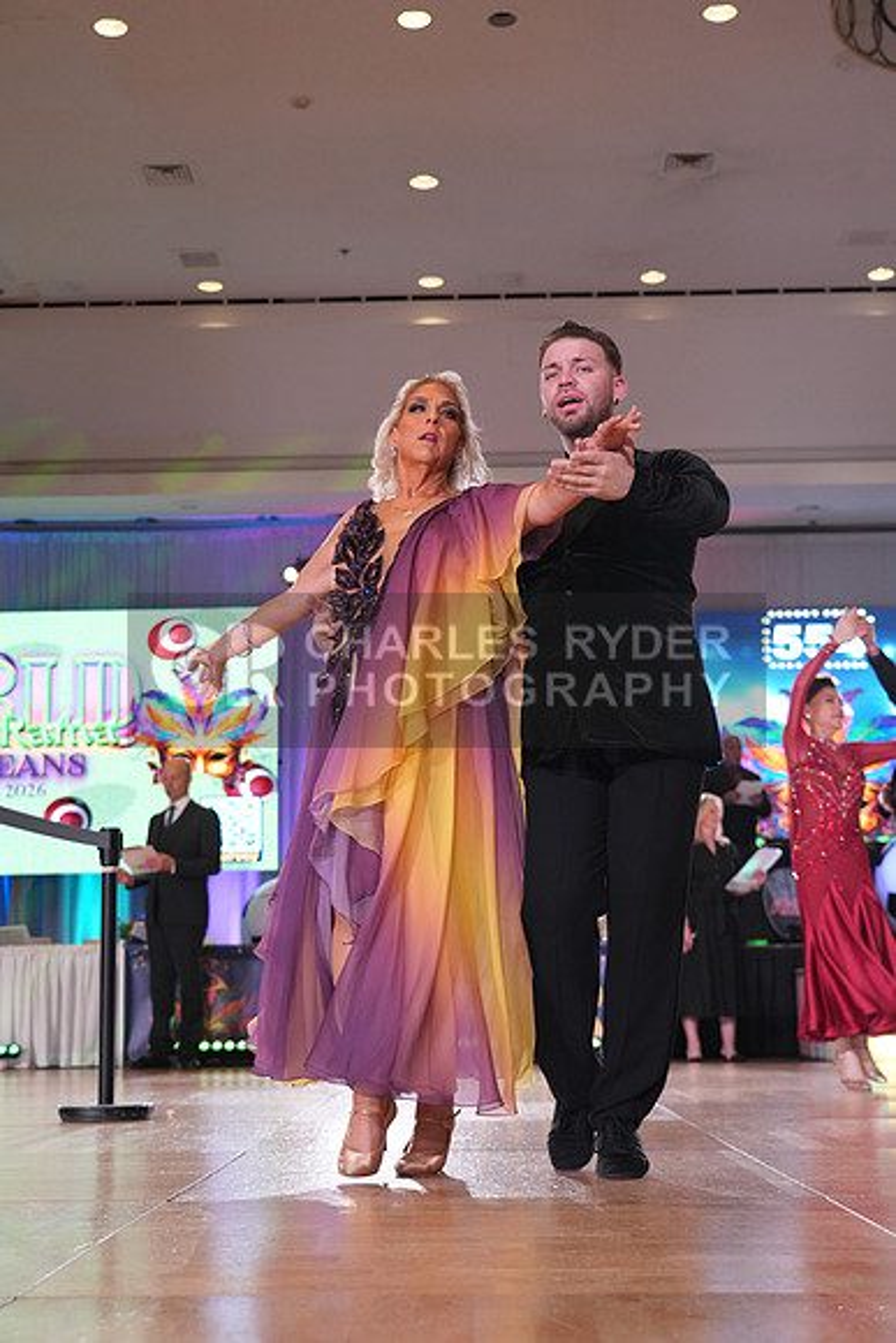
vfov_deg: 40.3
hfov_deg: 27.5
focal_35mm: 49
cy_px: 672
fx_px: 1828
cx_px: 448
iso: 2500
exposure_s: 1/500
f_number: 4
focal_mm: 49
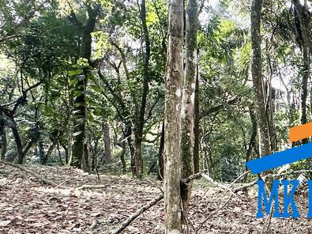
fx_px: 460
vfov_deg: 28.3
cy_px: 166
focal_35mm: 51
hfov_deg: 31.1
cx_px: 381
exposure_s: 1/99
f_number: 2.2
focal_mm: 2.22
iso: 100
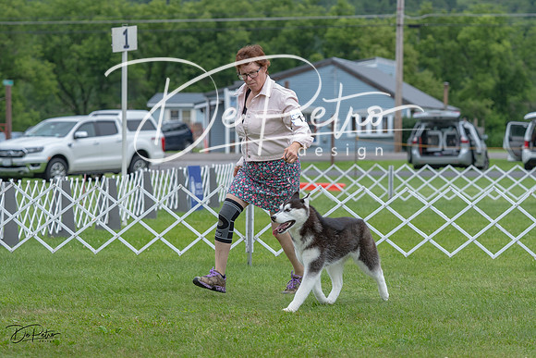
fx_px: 2234
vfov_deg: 9.2
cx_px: 268
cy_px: 179
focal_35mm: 150
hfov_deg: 13.7
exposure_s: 1/1250
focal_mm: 100
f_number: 4.5
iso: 400
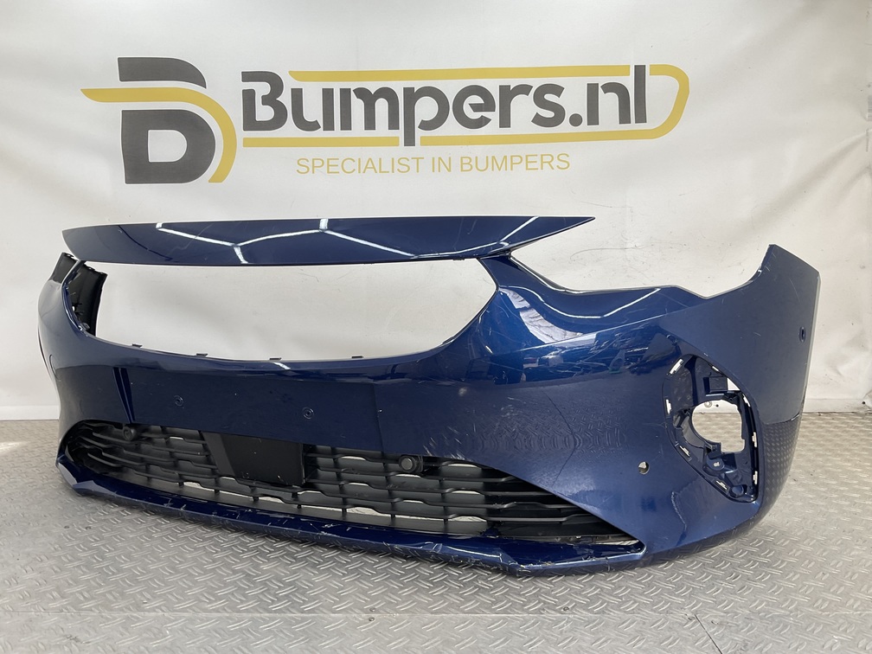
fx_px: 731
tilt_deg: -5.4
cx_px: 436
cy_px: 327
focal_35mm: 29
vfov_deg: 48.2
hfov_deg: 61.7
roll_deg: -1.5
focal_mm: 3
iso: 16
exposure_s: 1/129
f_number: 1.8
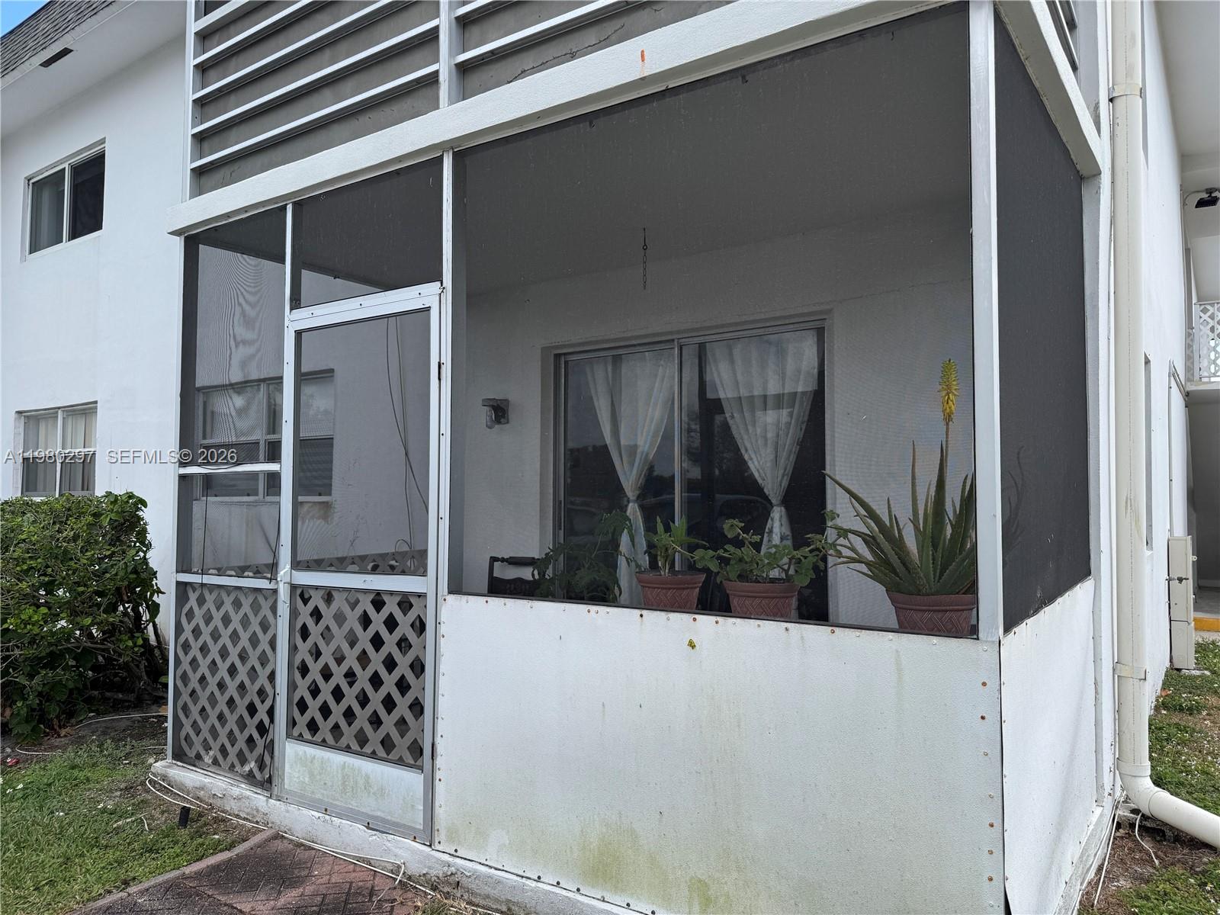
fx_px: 846
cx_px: 610
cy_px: 458
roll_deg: -0.3
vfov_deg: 56.8
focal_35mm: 24
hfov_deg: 71.6
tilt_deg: +1.8
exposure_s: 1/2252
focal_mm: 6.76
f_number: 1.78
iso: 80
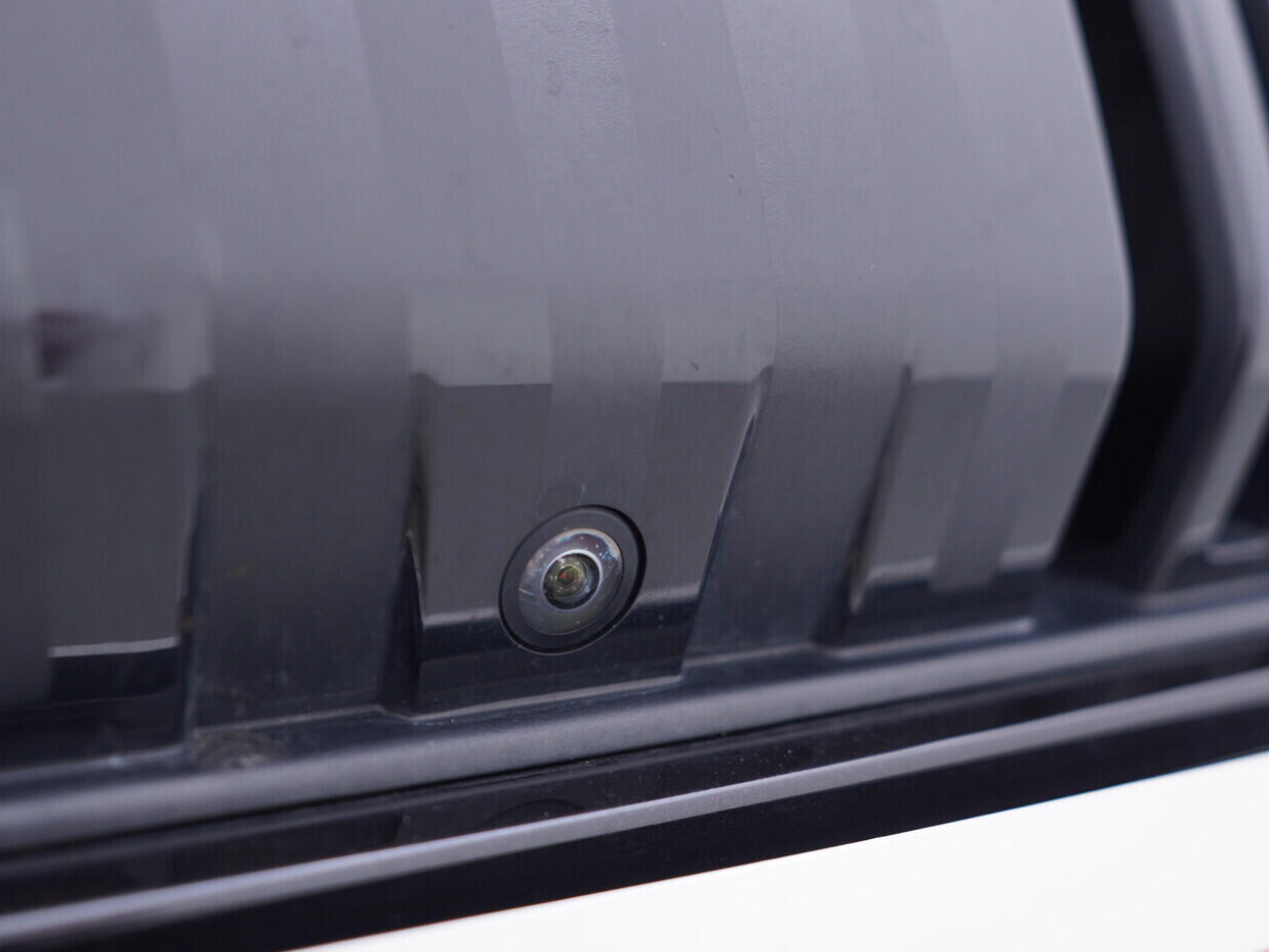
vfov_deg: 36.0
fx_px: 1467
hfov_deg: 46.7
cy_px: 470
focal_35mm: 40
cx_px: 556
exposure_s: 1/40
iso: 125
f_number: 2.8
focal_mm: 24
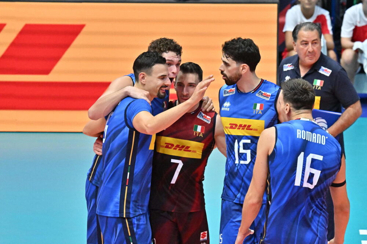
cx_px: 184
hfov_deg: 4.9
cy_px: 122
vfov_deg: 3.3
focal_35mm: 420
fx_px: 4280
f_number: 6.3
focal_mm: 280
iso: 5000
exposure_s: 1/1250
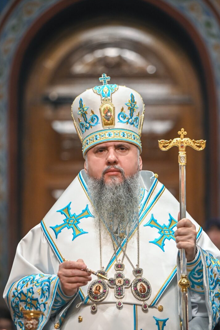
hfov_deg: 8.1
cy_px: 167
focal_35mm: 170
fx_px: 1560
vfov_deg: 12.1
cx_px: 110
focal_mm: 155
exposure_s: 1/60
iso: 4000
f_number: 3.2
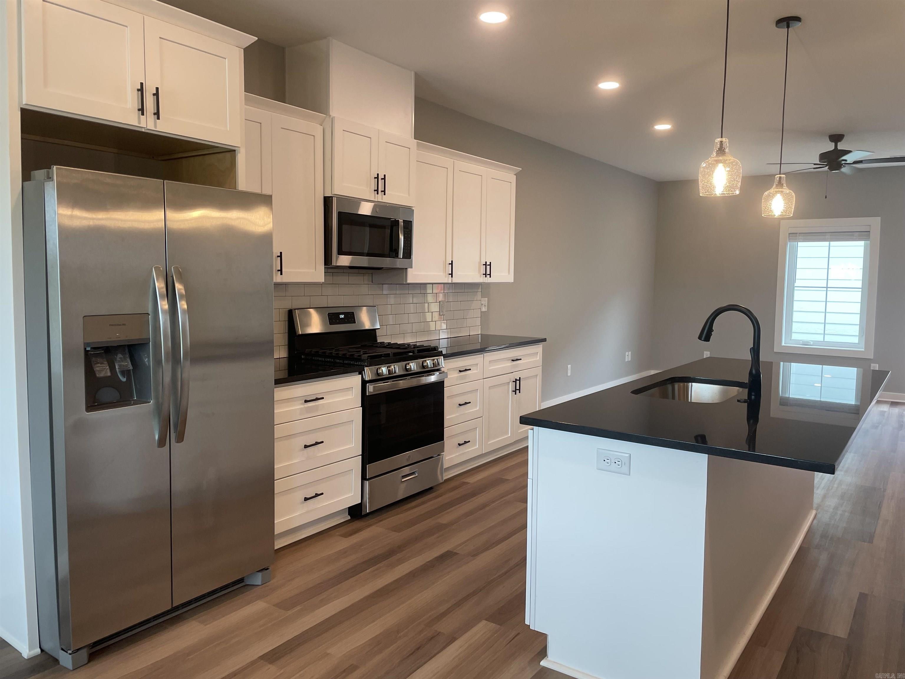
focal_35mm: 26
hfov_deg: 67.3
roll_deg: -0.7
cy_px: 340
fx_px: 680
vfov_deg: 53.1
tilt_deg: -2.9
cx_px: 452
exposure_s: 1/120
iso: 100
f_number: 1.6
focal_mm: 4.2
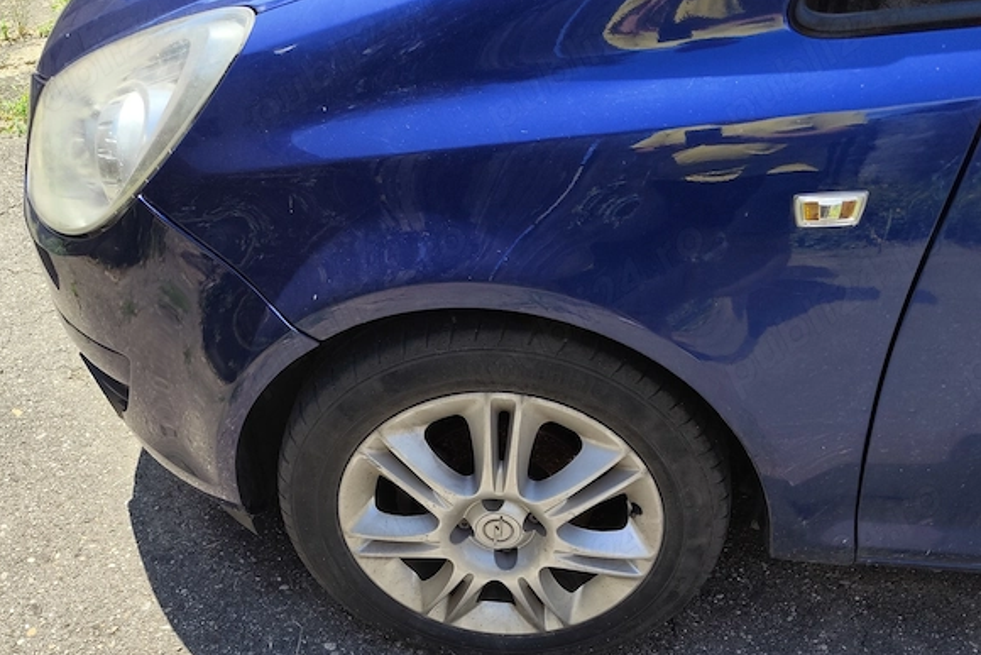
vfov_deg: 36.8
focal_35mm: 33
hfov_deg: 57.2
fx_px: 899
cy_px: 621
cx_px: 475
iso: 50
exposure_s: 1/689
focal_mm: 6.19
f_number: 1.65
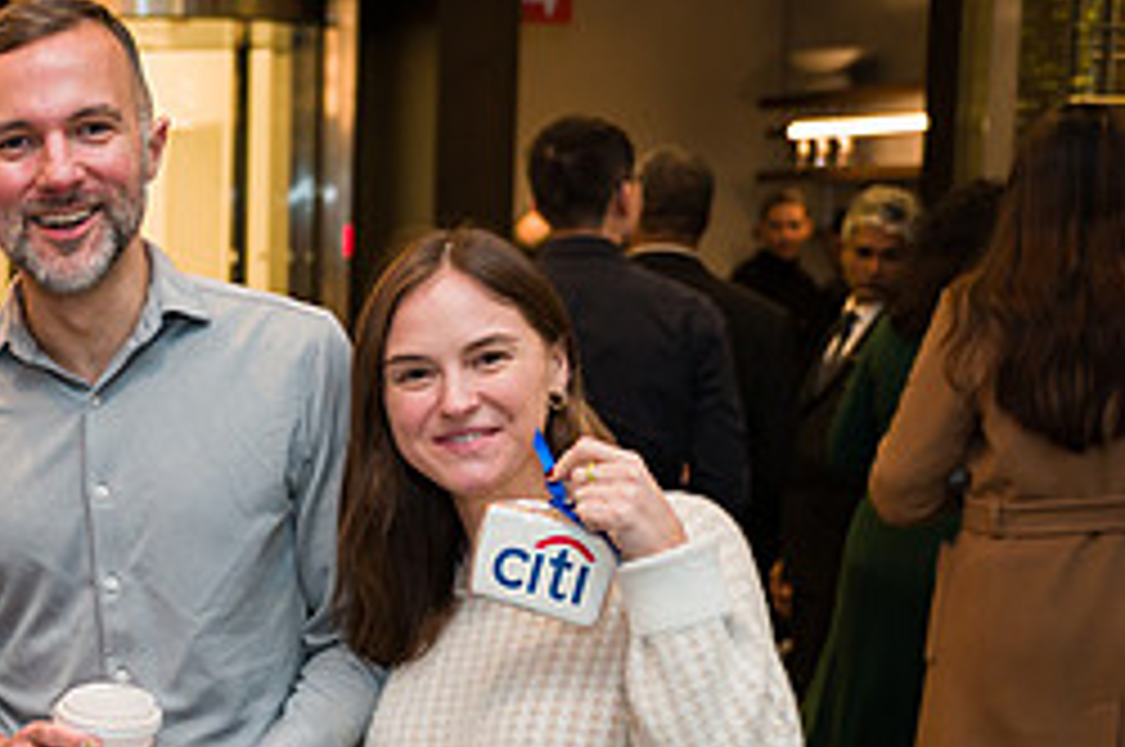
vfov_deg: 17.2
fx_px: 2466
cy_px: 540
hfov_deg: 24.3
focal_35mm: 79
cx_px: -50
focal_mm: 34
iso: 400
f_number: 3.2
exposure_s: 1/200
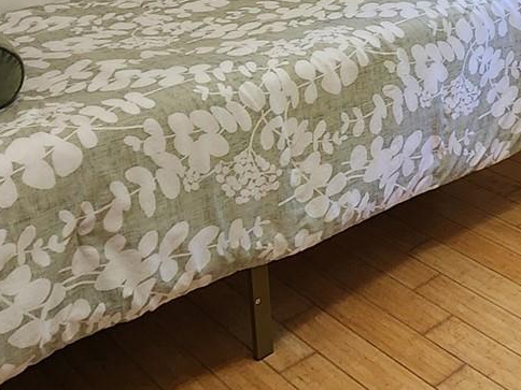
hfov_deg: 30.7
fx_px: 828
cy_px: -142
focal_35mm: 55
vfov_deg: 23.0
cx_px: 589
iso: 200
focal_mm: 2.2
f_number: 2.2
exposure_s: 1/60
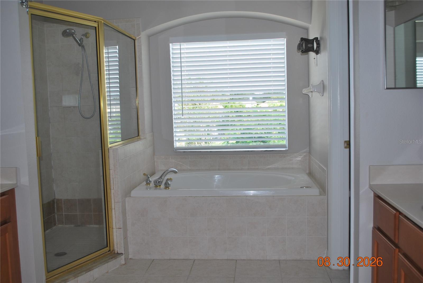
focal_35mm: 36
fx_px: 423
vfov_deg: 36.9
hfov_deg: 53.1
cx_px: 212
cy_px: 142
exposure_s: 1/125
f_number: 4.2
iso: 100
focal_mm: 24
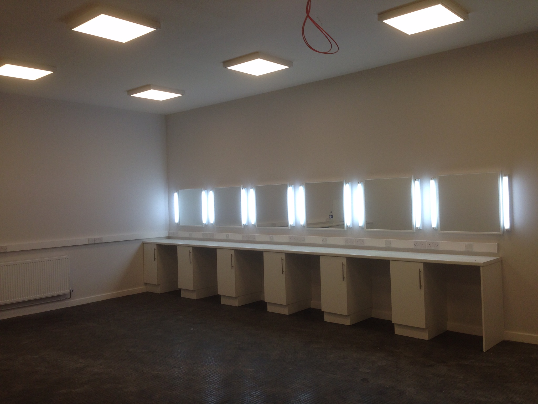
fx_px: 513
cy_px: 202
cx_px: 269
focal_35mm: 33
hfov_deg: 55.4
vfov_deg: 42.9
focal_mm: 4.12
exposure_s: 1/120
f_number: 2.4
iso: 64
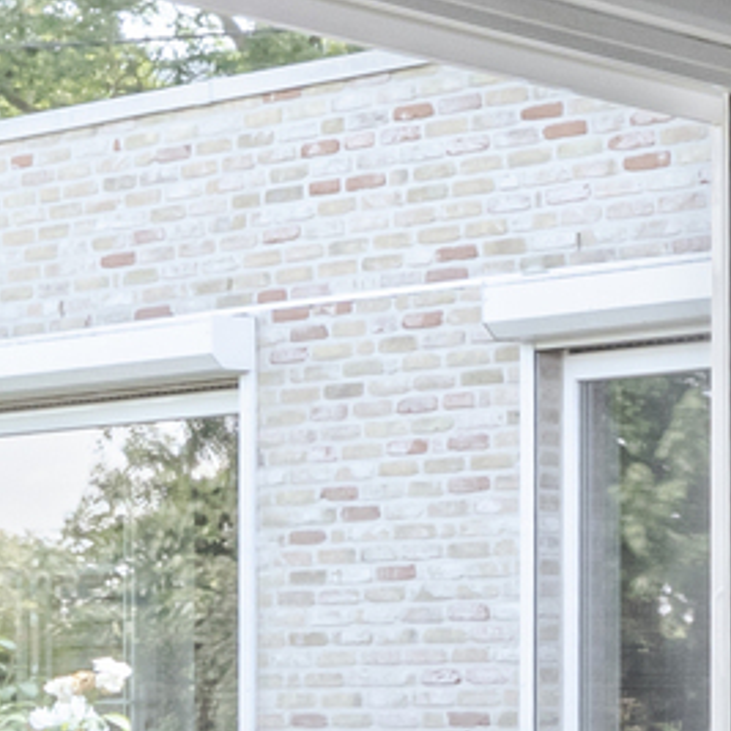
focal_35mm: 107
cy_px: 887
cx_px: 1287
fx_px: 2556
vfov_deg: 15.6
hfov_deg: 14.5
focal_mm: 14
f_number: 11
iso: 250
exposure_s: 1/80
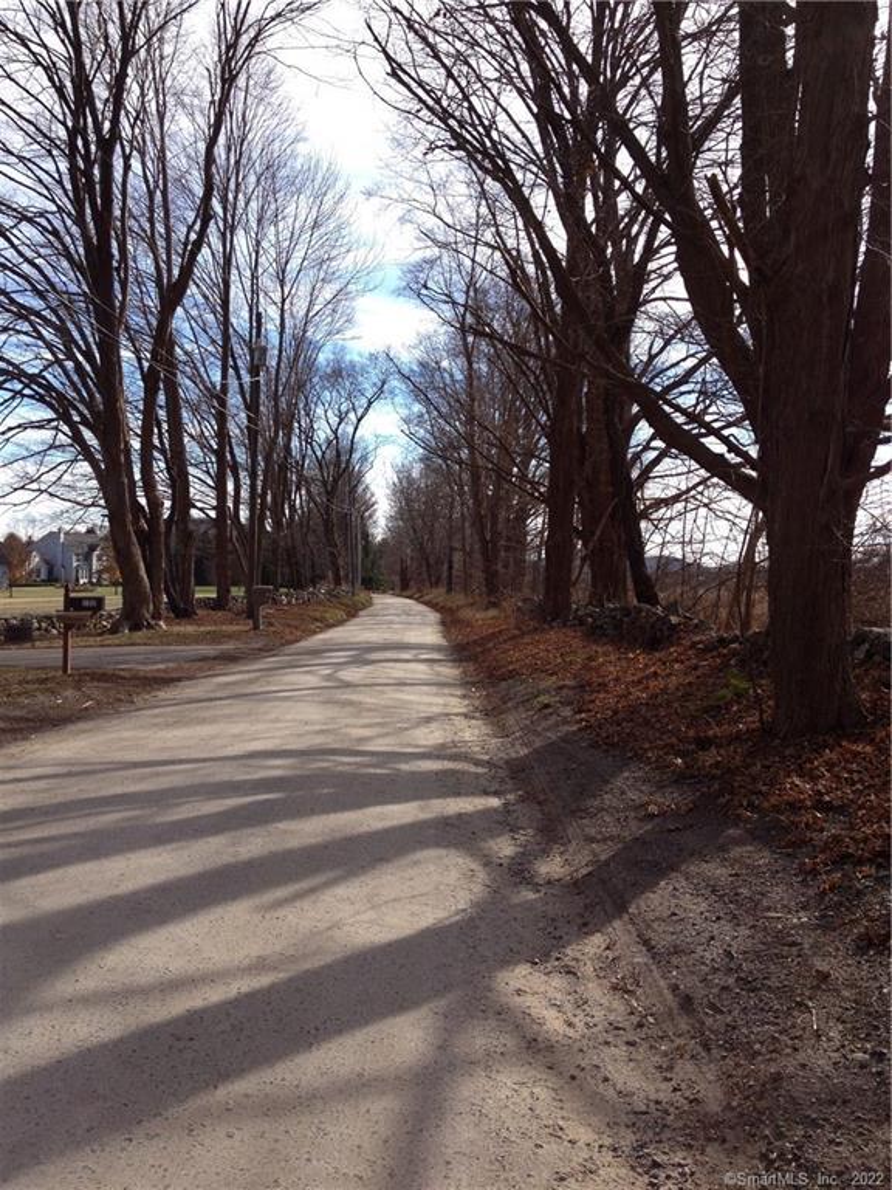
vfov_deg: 52.6
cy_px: 595
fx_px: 1203
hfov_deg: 40.7
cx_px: 446
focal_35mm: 35
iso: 64
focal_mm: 4.28
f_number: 2.4
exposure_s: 1/1284
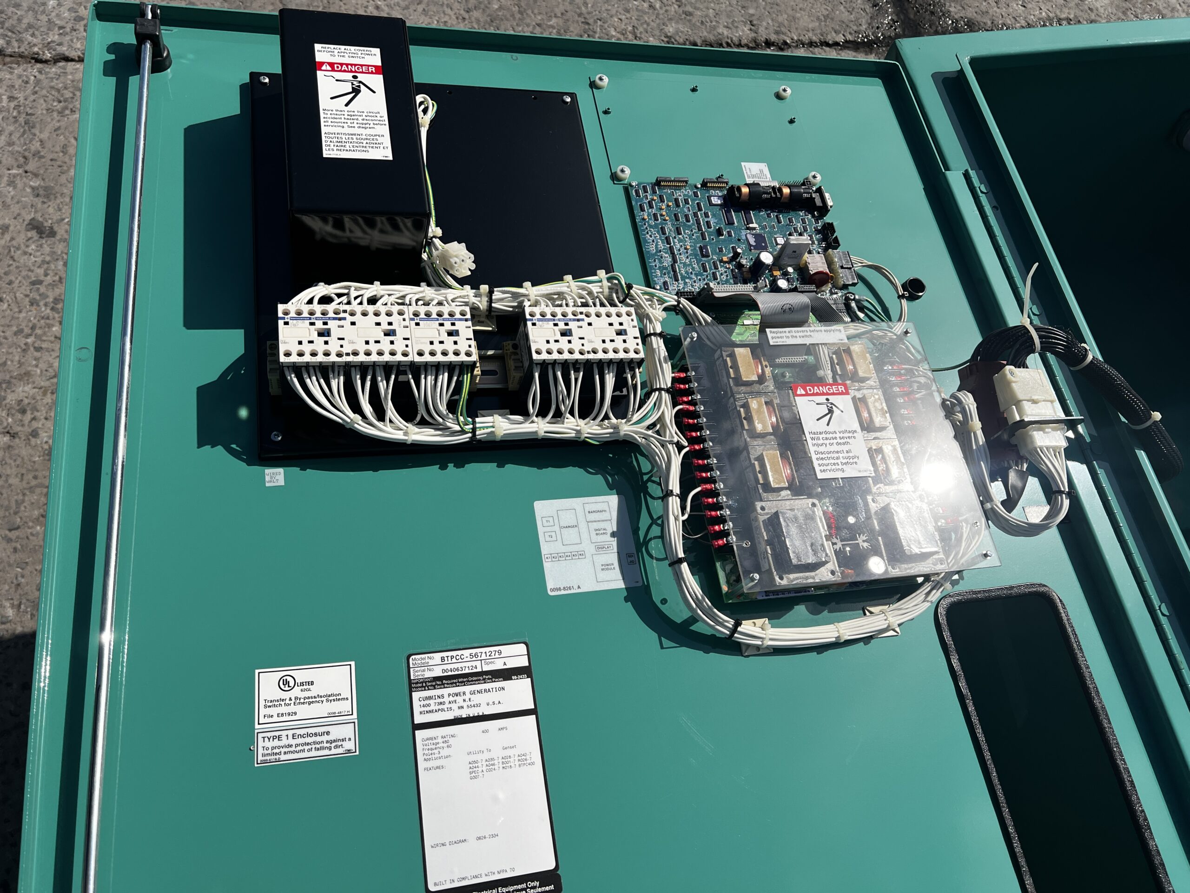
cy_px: 446
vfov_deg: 53.1
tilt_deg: -68.2
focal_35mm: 26
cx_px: 595
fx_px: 894
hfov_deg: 67.3
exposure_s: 1/9434
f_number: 1.5
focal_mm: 5.7
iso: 50
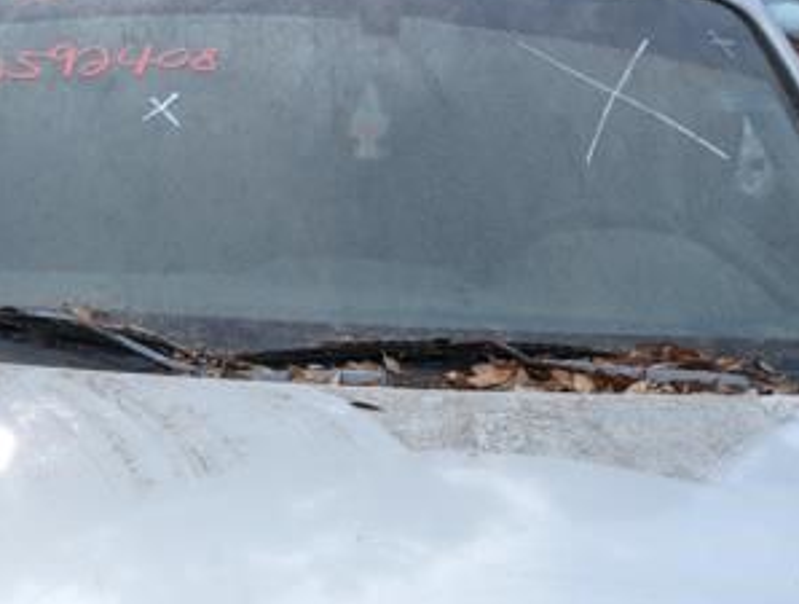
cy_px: 682
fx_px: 1481
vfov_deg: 21.7
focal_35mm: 64
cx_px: 330
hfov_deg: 30.1
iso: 27
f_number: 1.68
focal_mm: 6.9
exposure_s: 1/802
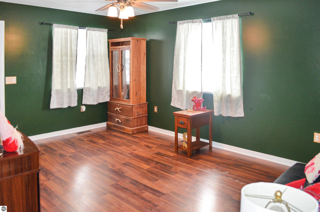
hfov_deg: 67.5
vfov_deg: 47.7
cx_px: 160
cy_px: 106
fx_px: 239
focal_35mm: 27
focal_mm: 18
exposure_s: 1/60
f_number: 3.5
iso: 800
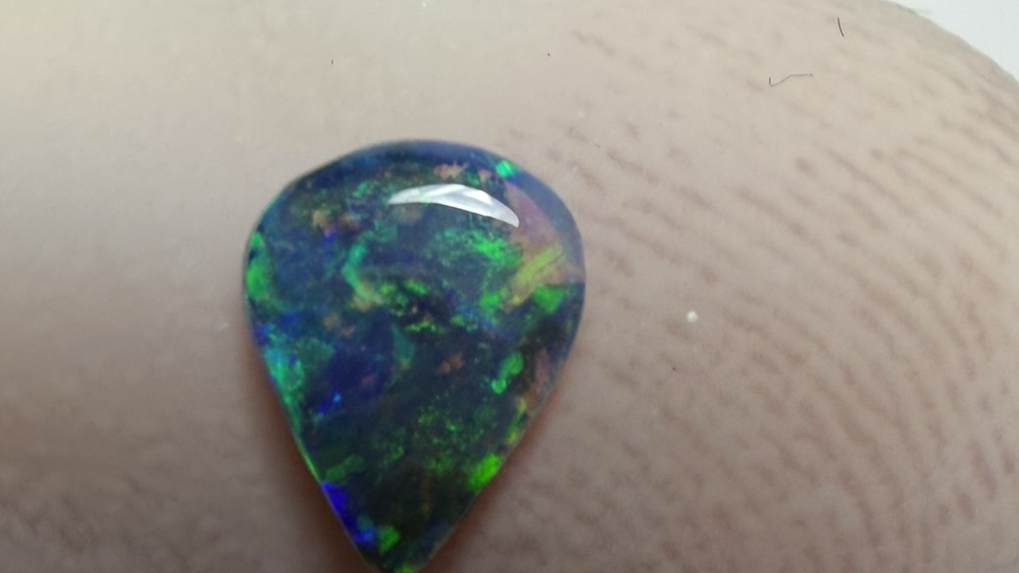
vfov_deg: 21.6
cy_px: 431
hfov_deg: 37.9
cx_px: 518
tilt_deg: -72.5
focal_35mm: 55
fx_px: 1486
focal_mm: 2.22
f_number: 2.2
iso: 50
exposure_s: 1/100
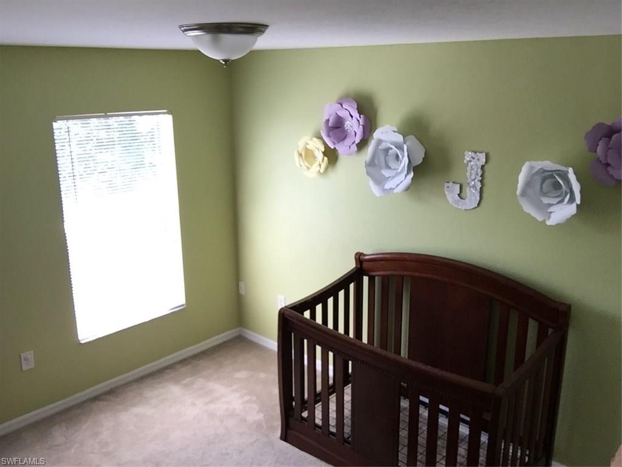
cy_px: 234
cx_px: 311
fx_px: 557
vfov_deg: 45.4
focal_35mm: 31
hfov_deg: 58.4
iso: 50
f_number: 2.2
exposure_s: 1/60
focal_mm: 2.65
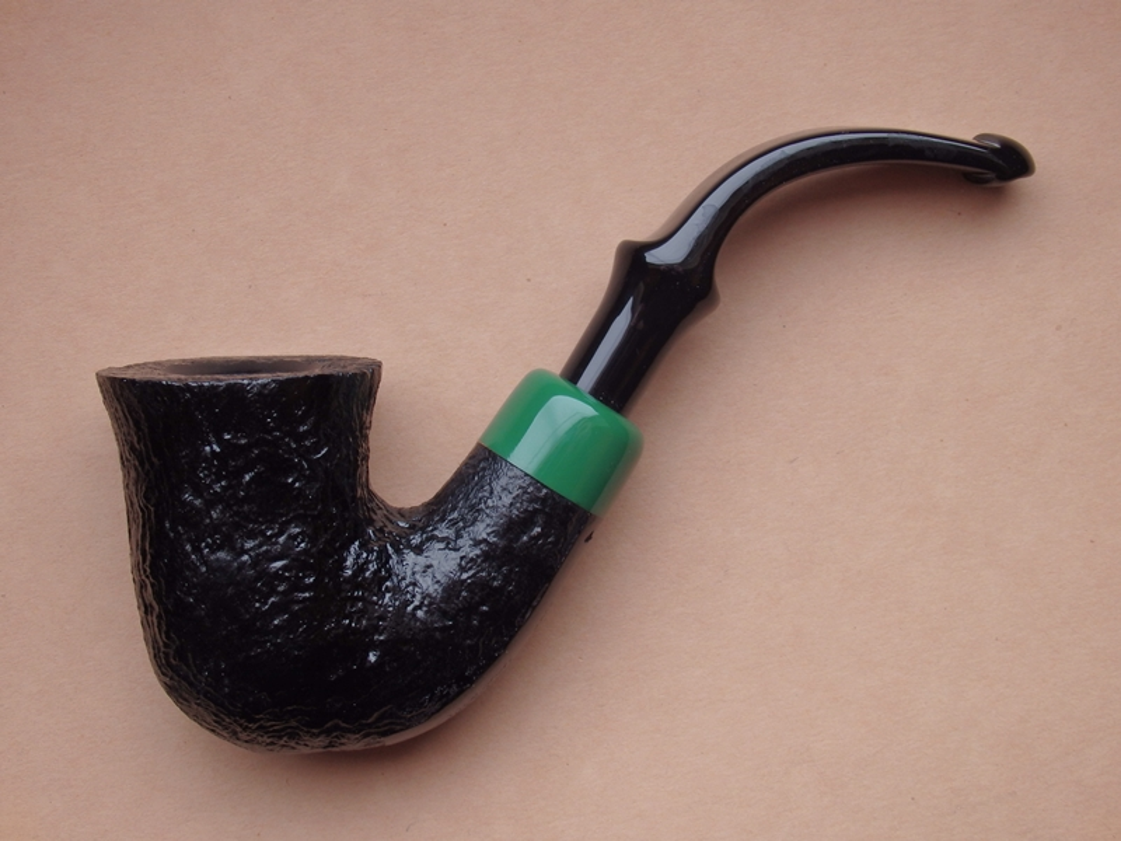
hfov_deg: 32.2
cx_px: 560
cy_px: 420
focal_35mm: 60
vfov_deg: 24.4
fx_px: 1943
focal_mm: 10.8
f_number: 4.2
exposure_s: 1/15
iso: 125
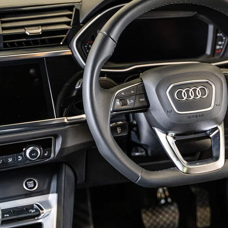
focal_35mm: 77
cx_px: 197
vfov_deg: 22.5
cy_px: 99
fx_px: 574
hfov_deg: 22.0
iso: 1600
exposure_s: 1/160
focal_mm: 50
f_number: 2.8
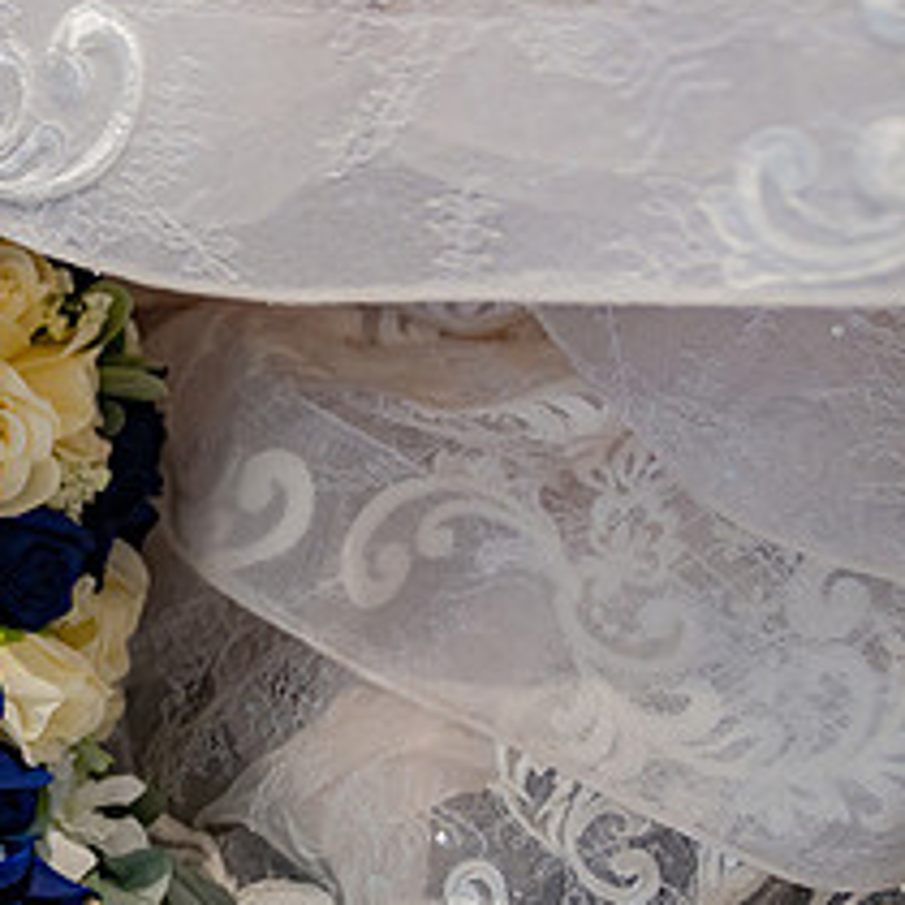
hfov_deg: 15.4
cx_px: -241
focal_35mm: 108
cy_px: 640
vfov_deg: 16.1
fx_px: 3194
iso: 800
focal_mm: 46
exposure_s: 1/160
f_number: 2.8
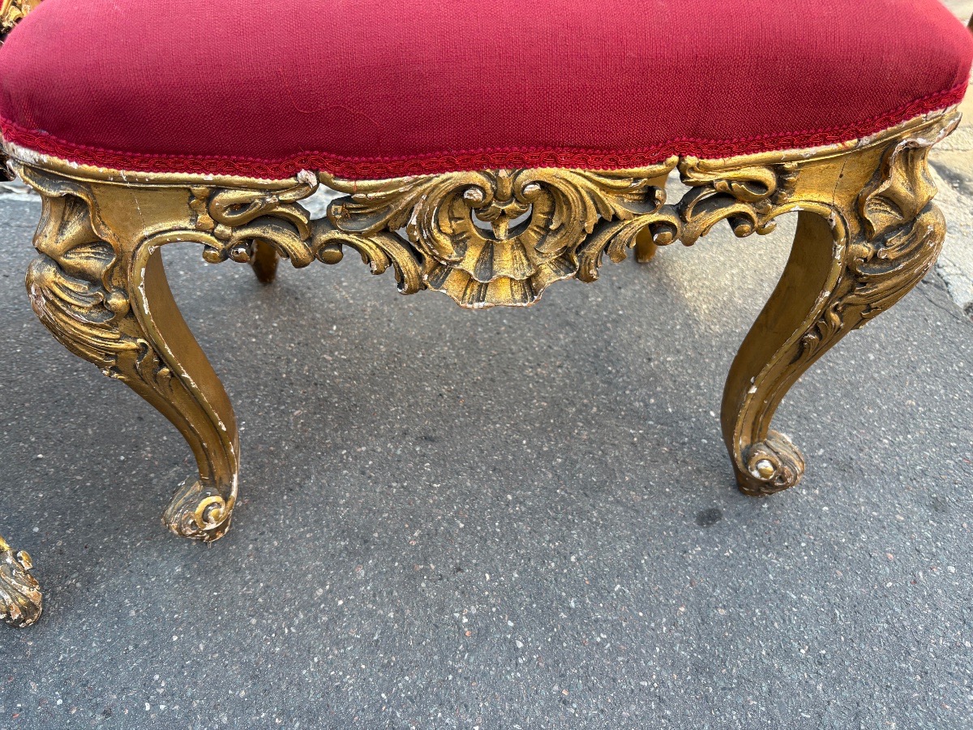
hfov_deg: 67.3
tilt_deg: -43.1
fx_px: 731
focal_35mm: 26
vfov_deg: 53.1
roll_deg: +1.5
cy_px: 365
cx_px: 486
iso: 64
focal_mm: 5.96
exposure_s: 1/122
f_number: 1.6
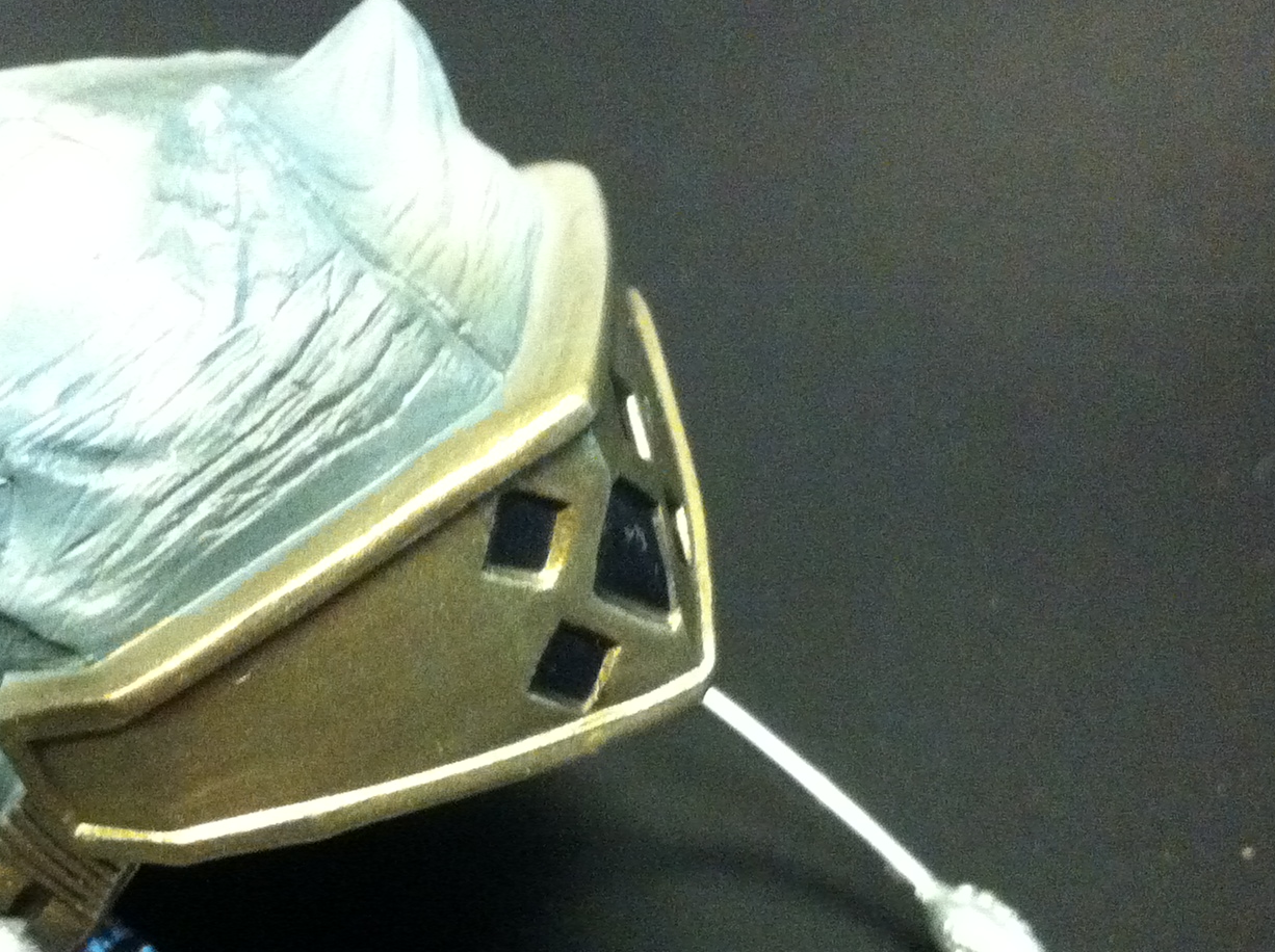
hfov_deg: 26.3
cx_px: 491
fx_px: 2722
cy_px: 694
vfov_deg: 19.7
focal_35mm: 74
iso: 640
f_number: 2.8
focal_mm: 3.85
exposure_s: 1/17
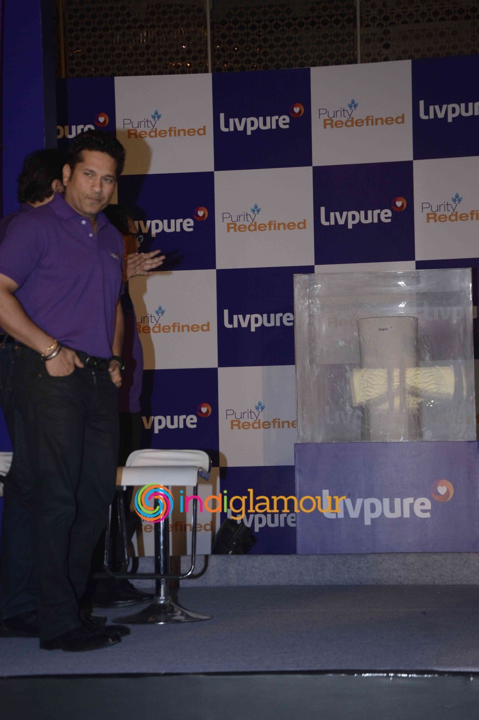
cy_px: 360
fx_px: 1440
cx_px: 240
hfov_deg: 18.9
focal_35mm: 72
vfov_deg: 28.1
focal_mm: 48
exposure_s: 1/200
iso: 800
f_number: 6.3
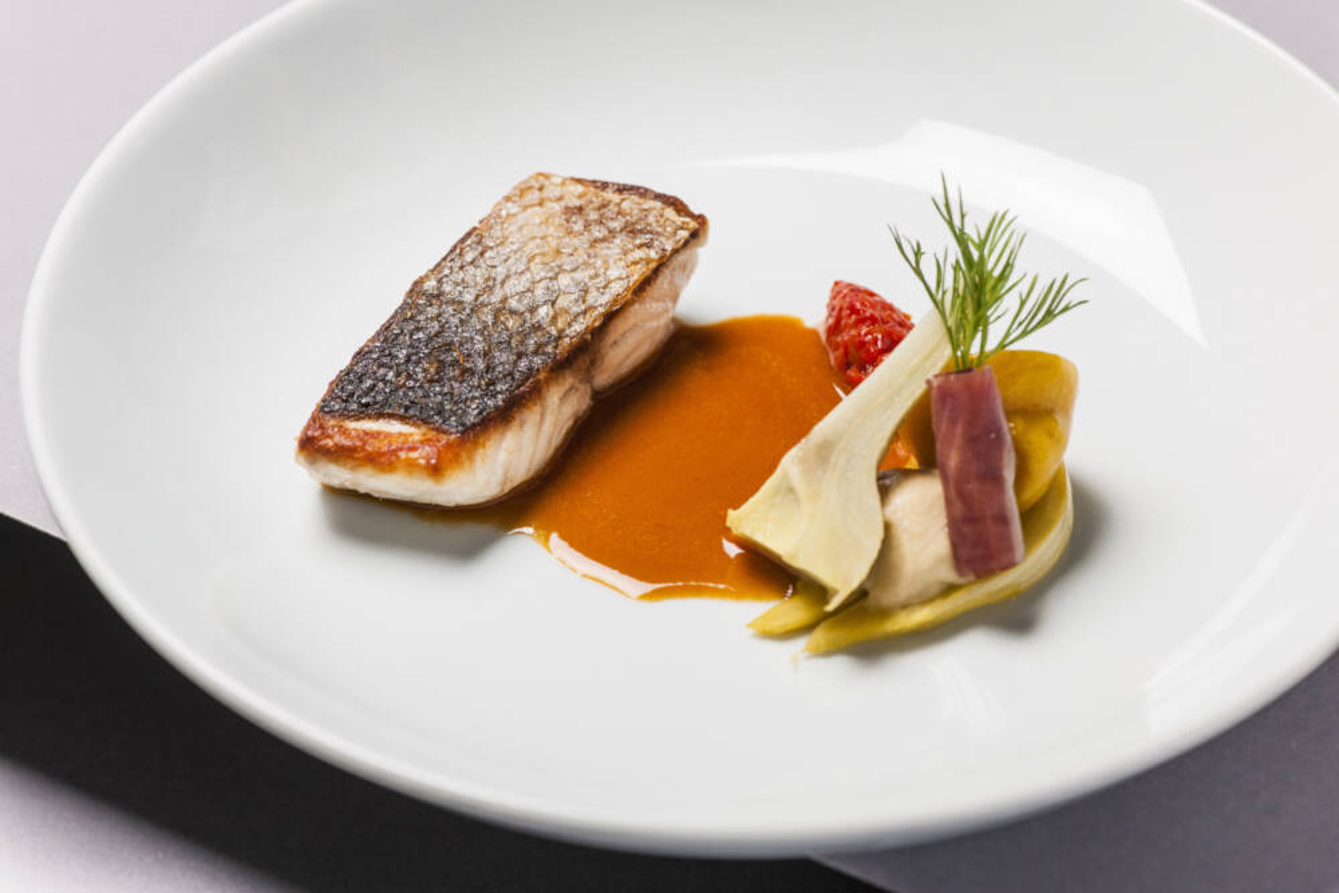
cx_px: 670
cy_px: 446
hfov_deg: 19.5
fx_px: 3906
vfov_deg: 13.0
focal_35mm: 105
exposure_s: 1/160
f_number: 5.6
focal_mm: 105
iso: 200
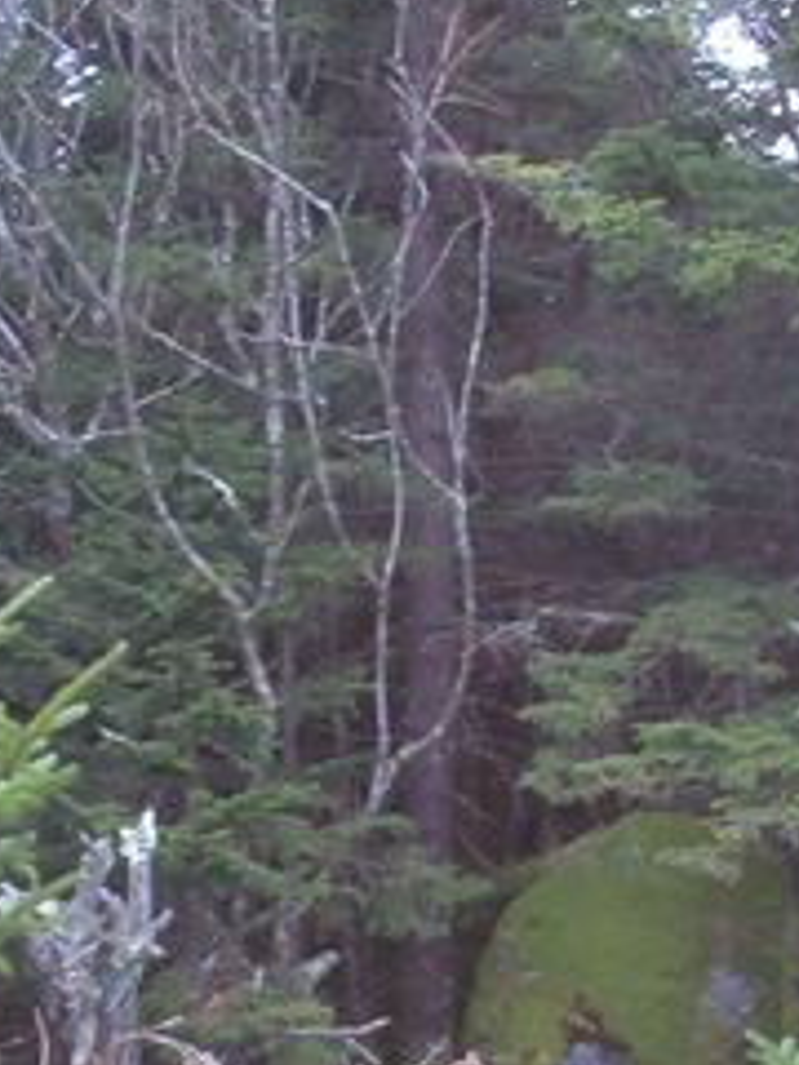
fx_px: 2000
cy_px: 865
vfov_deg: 29.1
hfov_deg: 22.5
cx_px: 524
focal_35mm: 65
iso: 140
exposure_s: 1/30
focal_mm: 6
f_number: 4.5
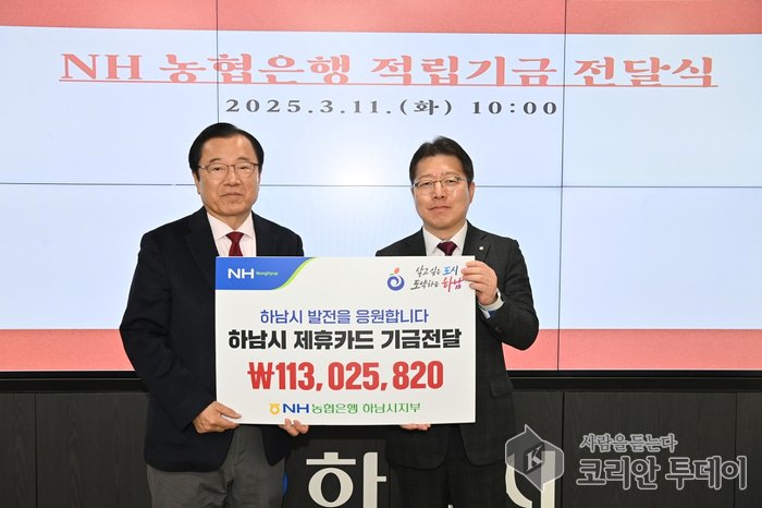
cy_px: 254
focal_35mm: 35
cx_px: 381
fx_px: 740
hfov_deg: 54.5
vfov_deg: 37.8
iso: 800
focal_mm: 35
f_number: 6.3
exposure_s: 1/80
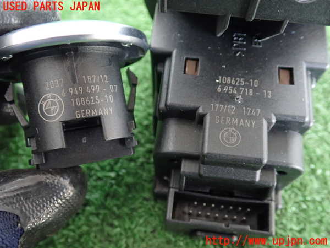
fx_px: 343
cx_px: 165
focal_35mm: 36
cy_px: 124
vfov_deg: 39.7
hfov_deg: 51.4
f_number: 2.5
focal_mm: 6.37
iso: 800
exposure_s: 1/20
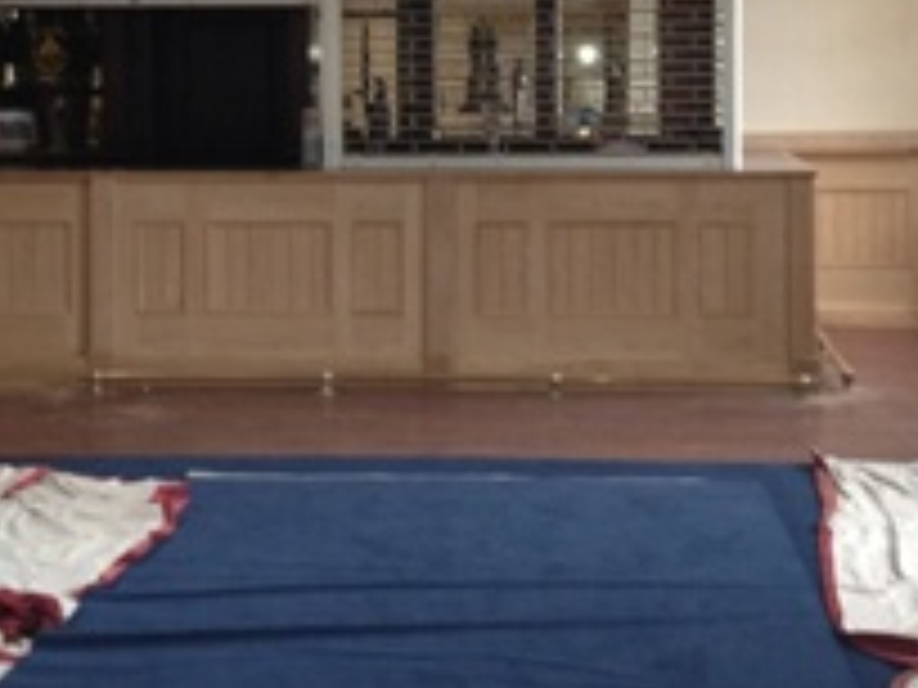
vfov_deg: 18.9
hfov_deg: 25.3
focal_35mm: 77
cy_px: 135
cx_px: 423
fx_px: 2042
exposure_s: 1/20
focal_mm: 4.28
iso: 200
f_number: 2.4
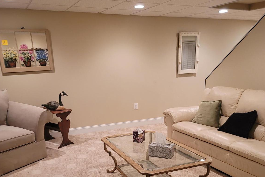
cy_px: 133
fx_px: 258
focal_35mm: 35
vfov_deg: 36.9
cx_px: 132
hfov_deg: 54.4
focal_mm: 7
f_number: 1.8
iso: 250
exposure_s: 1/40
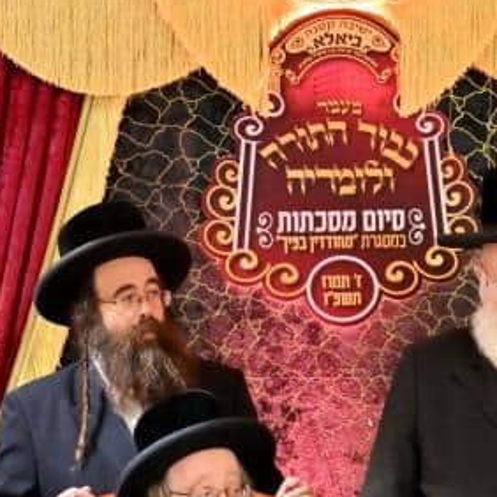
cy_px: 452
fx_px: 5263
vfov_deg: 5.4
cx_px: 328
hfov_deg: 5.4
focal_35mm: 324
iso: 500
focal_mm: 70
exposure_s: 1/250
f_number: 2.8
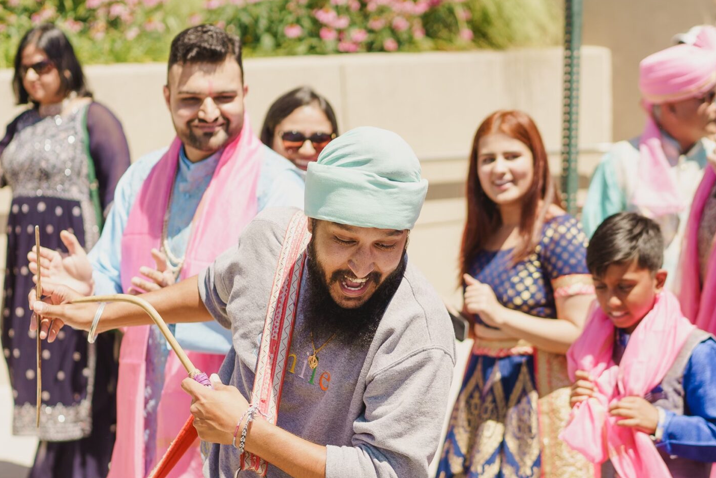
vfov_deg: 13.6
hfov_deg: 20.4
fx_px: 1989
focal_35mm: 100
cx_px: 385
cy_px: 404
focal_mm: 55
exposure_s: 1/1250
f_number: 2.5
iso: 50
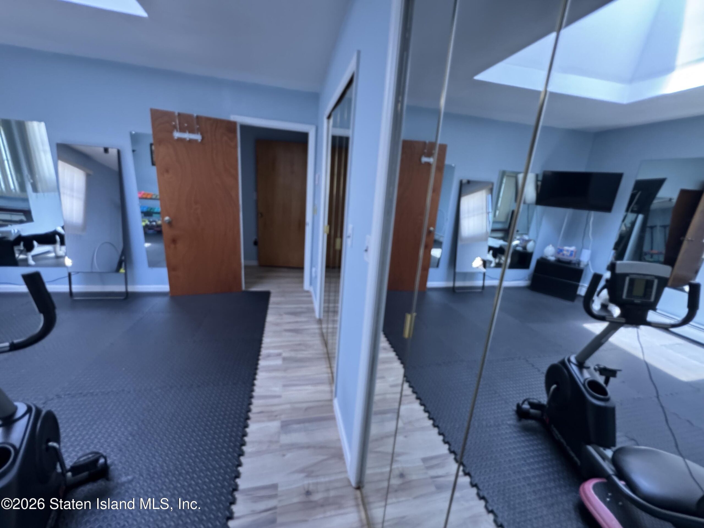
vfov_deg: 85.7
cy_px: 264
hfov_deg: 102.1
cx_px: 352
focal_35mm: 14
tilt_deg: -15.9
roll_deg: -4.8
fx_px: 285
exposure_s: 1/62
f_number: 2.2
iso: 320
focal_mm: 2.22
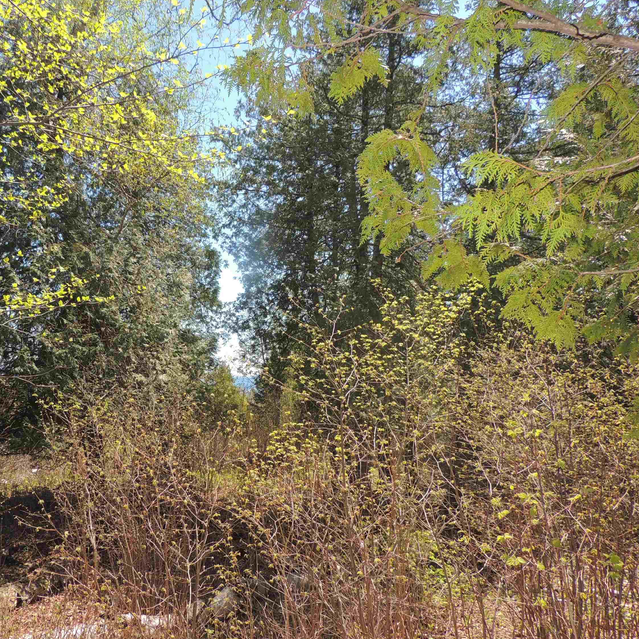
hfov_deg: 54.5
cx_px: 214
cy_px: 324
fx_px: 606
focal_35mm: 29
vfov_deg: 55.6
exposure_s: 1/500
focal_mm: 4.3
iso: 100
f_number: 3
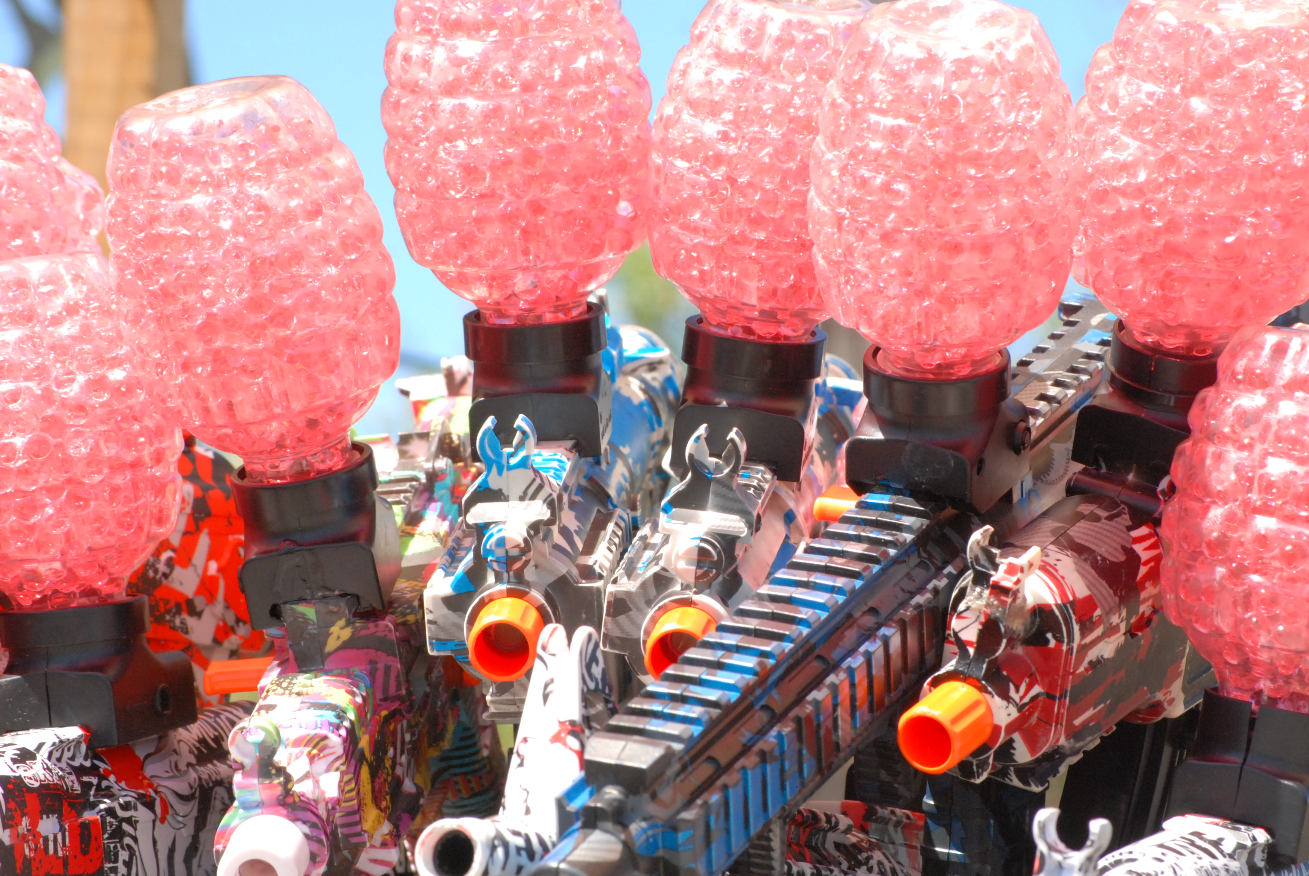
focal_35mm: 167
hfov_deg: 12.3
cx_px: 698
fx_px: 6079
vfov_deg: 8.2
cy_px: 447
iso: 640
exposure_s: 1/250
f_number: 13
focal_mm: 100
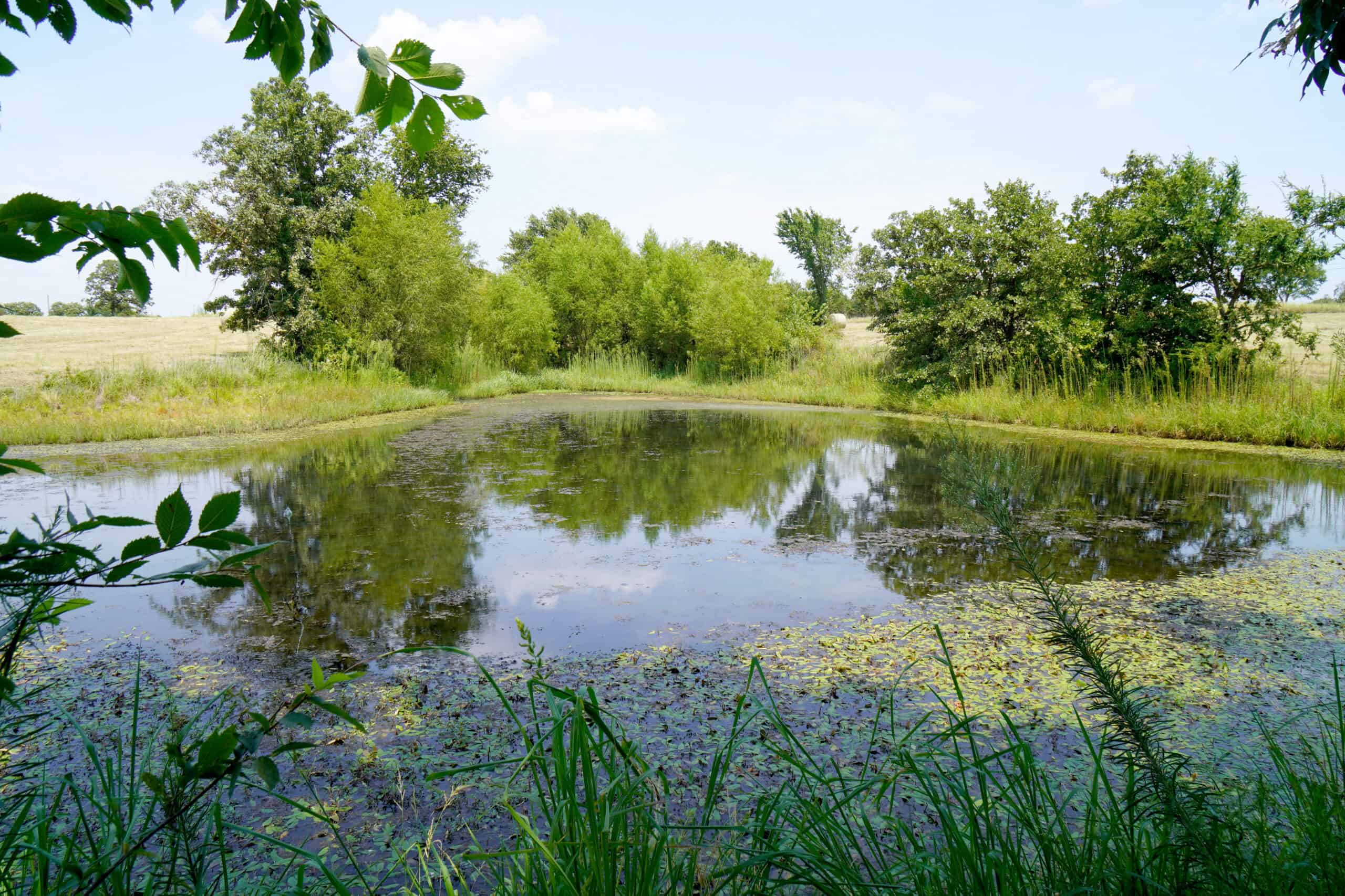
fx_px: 897
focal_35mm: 24
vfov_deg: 53.1
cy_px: 448
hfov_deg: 73.7
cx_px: 672
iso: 100
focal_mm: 16
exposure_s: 1/125
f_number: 9
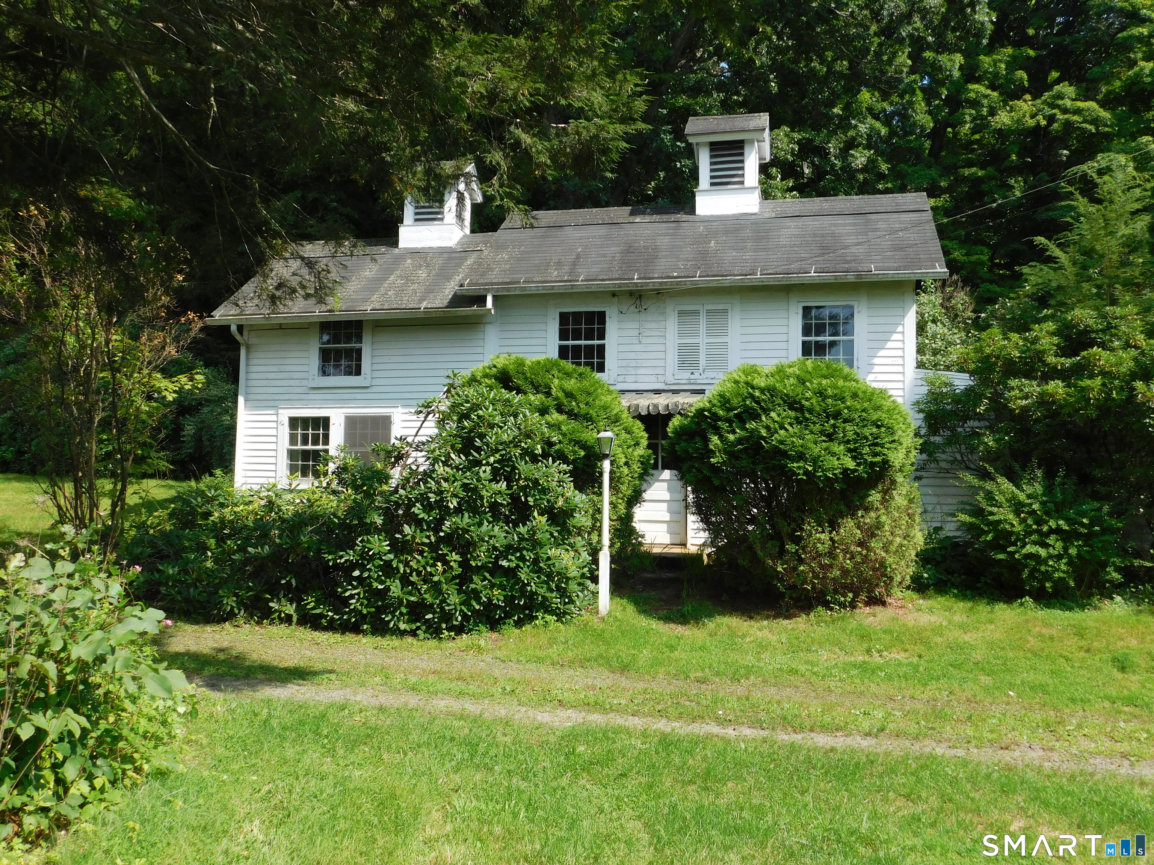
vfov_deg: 46.8
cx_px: 577
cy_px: 432
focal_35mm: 30
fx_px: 1000
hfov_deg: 60.0
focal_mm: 5.3
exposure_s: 1/800
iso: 125
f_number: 3.2
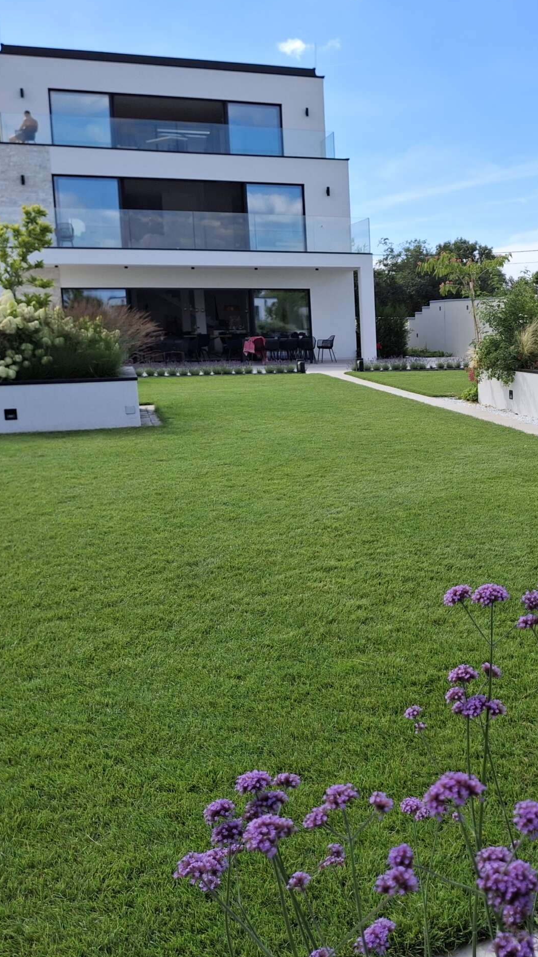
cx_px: 492
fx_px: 938
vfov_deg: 54.0
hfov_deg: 30.5
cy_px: 473
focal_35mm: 37
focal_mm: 4.69
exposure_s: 1/1134
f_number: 1.8
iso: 25
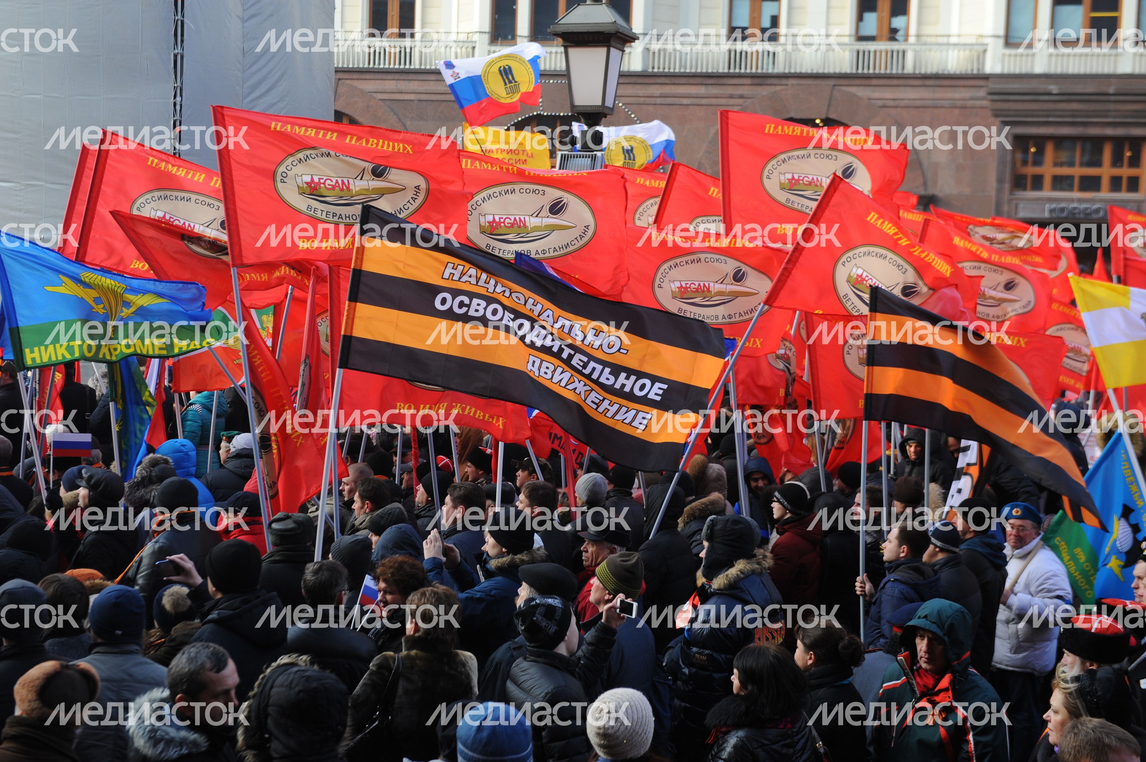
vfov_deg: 22.6
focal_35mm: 60
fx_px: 1909
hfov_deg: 33.4
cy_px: 381
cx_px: 573
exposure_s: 1/640
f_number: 5.6
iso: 800
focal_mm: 60
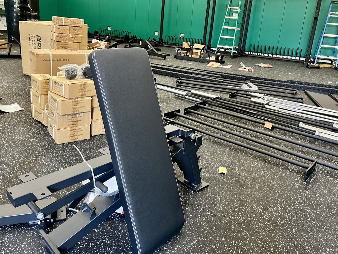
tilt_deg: -15.9
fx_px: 254
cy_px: 127
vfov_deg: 53.1
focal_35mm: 26
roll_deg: -5.2
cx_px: 169
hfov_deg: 67.3
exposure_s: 1/60
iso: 200
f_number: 1.6
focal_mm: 5.1
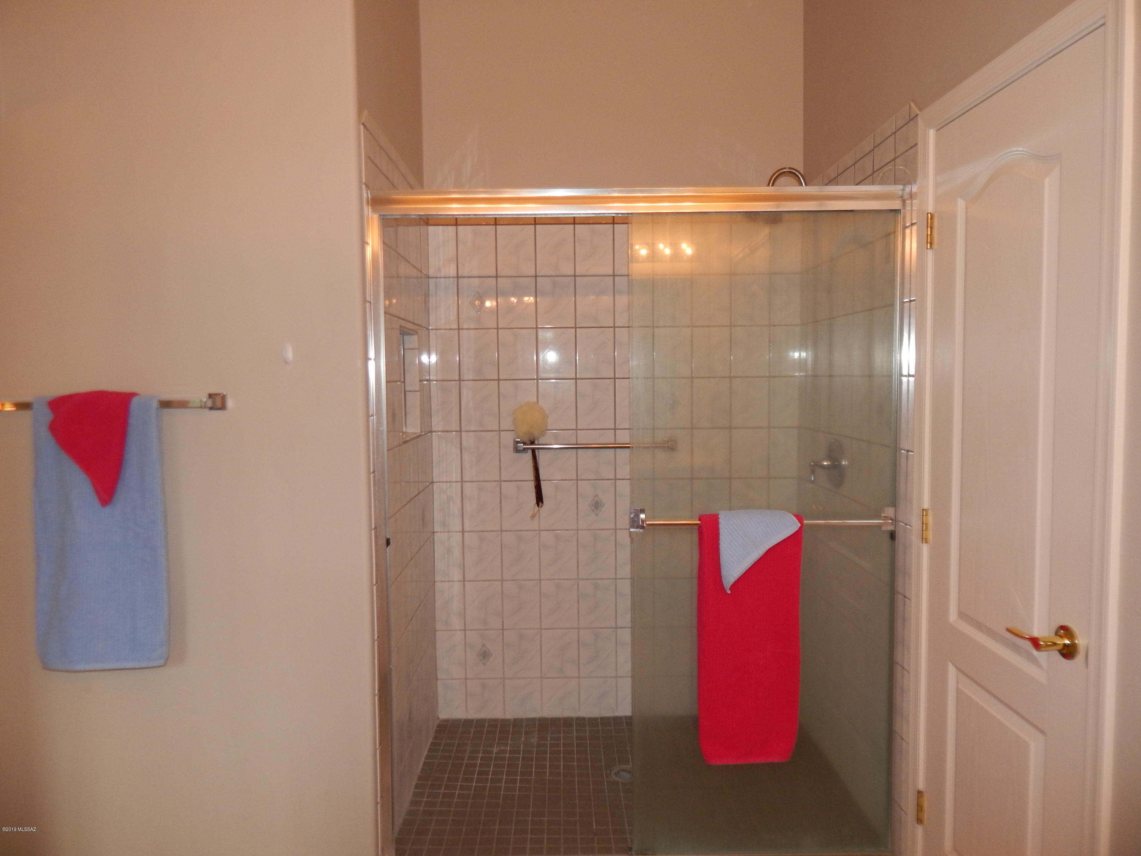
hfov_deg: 73.9
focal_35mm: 23
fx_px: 758
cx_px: 570
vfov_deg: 58.9
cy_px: 428
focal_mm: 4
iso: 200
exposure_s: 1/30
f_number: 3
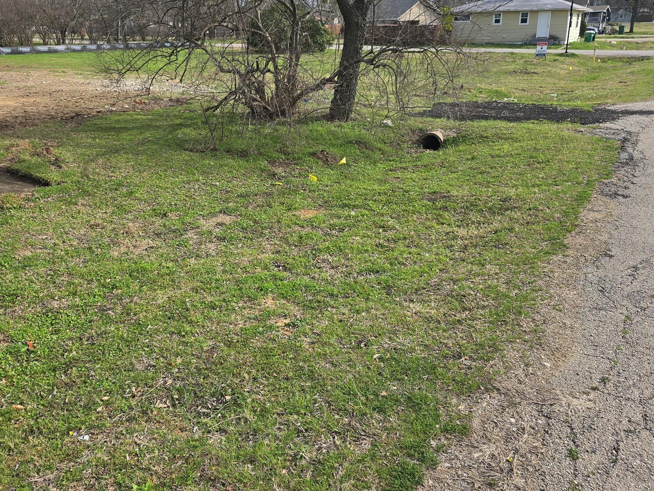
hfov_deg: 59.7
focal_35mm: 30
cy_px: 216
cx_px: 277
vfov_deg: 46.7
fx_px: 567
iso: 12
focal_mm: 6.3
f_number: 1.7
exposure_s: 1/497
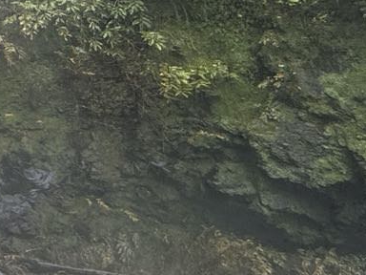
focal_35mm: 73
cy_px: 59
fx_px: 772
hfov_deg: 18.4
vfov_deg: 20.0
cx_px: -355
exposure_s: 1/99
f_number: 2.2
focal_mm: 2.22
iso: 50
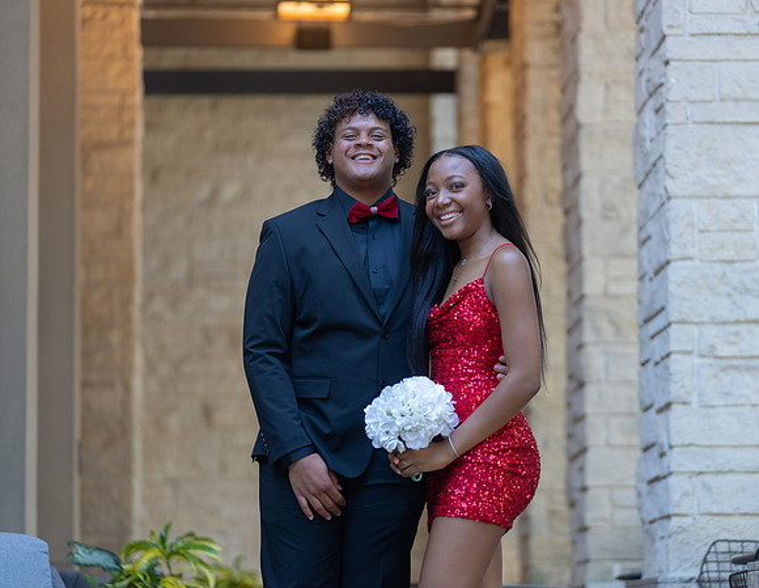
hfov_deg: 14.3
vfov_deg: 11.1
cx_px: 382
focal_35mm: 136
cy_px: 294
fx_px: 3028
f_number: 2.8
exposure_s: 1/320
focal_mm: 123
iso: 1250
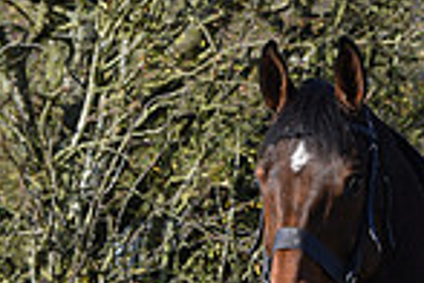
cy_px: 107
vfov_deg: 2.9
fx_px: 5582
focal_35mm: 474
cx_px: 813
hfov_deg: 4.3
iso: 800
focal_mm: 120
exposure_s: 1/1000
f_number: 6.3
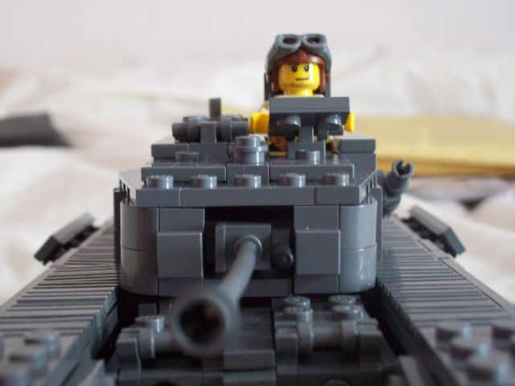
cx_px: 258
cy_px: 193
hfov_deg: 34.3
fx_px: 833
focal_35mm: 56
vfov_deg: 26.1
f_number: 3.4
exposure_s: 1/8
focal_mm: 9.4
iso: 180
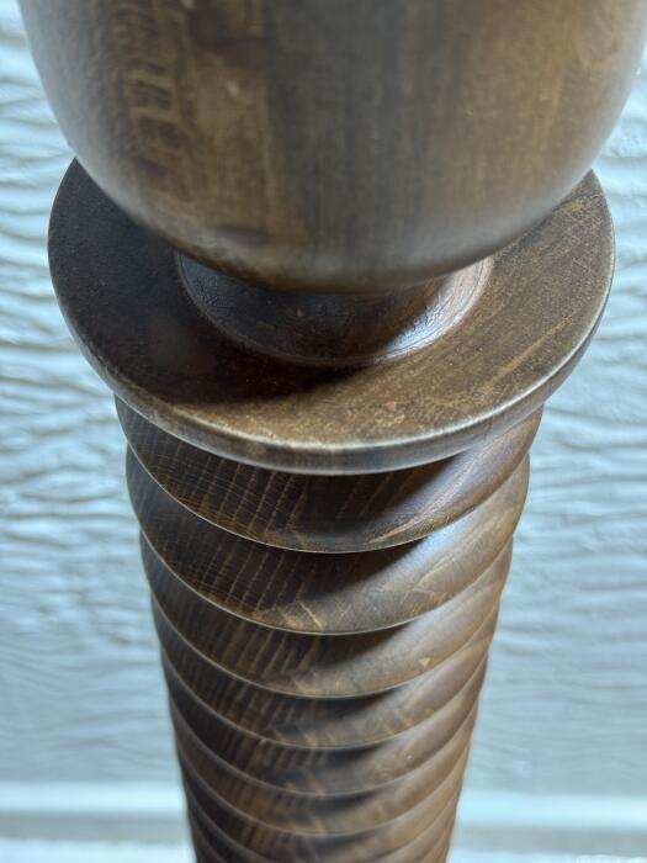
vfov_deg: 39.7
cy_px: 432
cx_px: 324
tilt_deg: -53.6
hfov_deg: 30.3
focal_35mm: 48
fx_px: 1196
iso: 160
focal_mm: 6.76
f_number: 1.78
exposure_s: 1/100
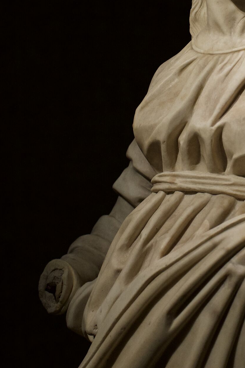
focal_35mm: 96
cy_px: 97
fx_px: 980
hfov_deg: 14.1
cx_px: 218
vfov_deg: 21.1
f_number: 4
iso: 4000
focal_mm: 50
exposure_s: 1/80
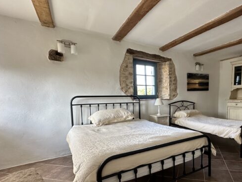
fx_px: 154
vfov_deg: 60.5
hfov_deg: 73.9
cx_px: 162
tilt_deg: -5.5
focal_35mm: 22
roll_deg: +0.7
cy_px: 111
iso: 160
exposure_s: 1/99
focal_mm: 2.22
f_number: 2.2
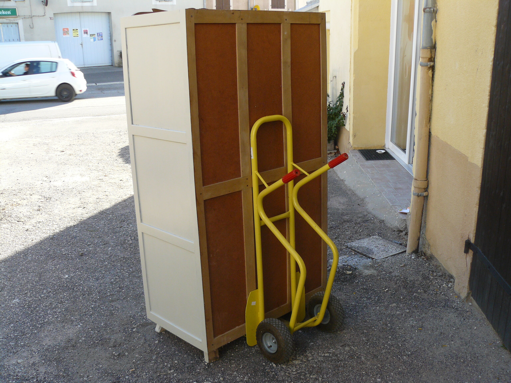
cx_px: 256
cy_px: 192
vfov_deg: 39.7
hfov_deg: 51.4
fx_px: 531
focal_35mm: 36
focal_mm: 6
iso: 100
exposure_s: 1/100
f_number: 4
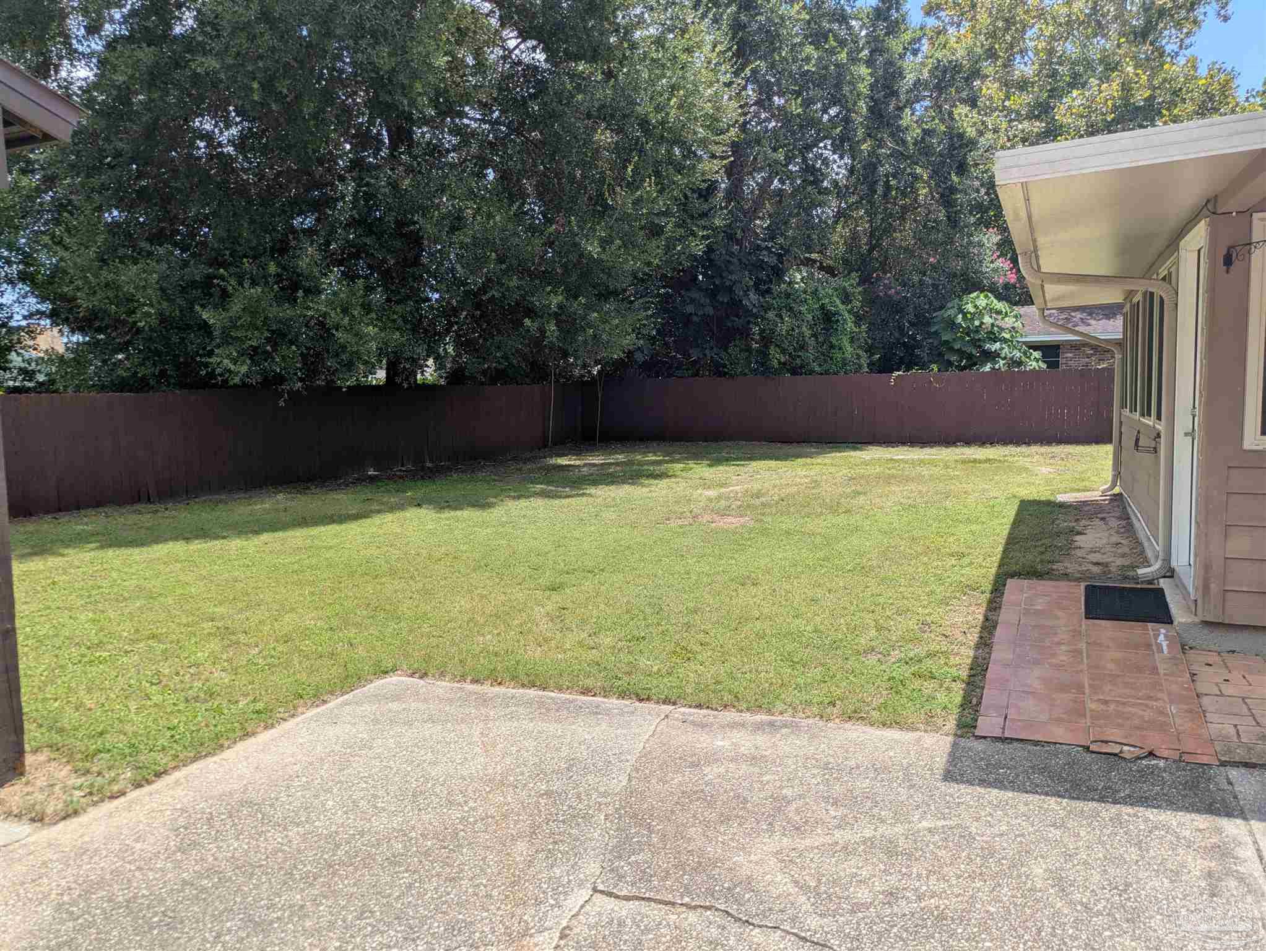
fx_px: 915
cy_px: 476
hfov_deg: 69.4
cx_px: 633
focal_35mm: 25
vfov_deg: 54.9
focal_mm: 5.43
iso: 44
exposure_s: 1/1060
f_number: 1.89
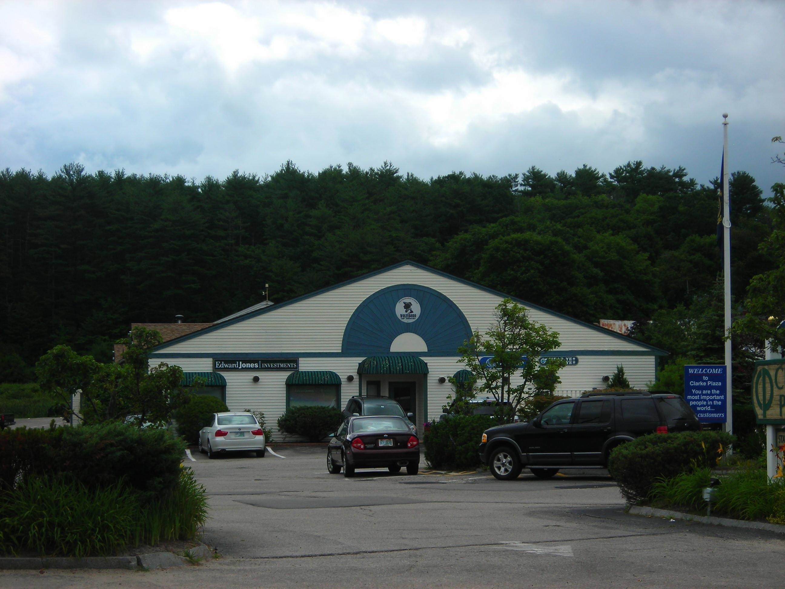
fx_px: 1746
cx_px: 392
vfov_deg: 19.1
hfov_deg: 25.3
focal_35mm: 77
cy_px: 294
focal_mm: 12.7
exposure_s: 1/332
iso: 50
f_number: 4.2
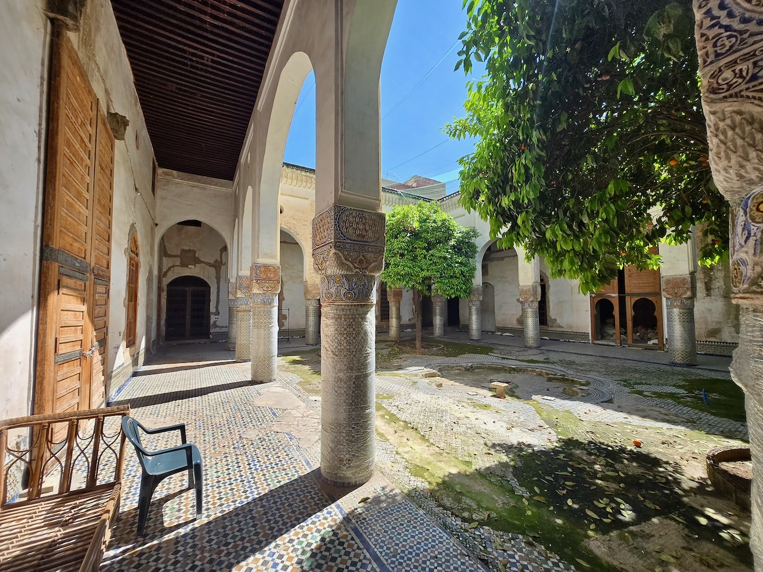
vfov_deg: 89.9
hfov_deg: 106.2
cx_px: 382
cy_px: 286
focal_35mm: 13
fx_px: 287
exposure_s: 1/419
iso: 25
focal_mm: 1.7
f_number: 2.2
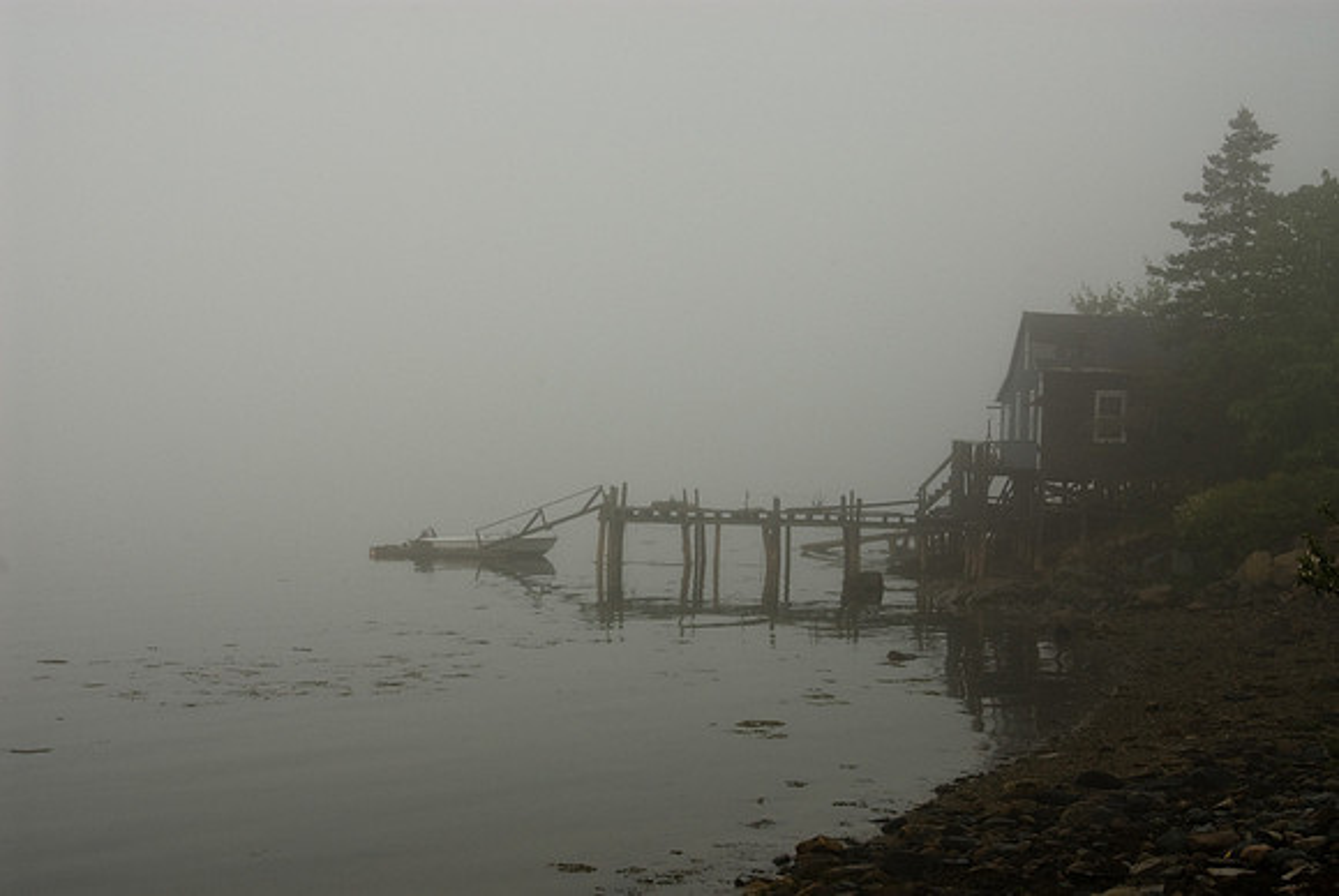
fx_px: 2346
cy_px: 448
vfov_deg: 21.6
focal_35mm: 63
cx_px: 670
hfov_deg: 31.9
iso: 200
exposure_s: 1/80
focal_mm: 42
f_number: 16
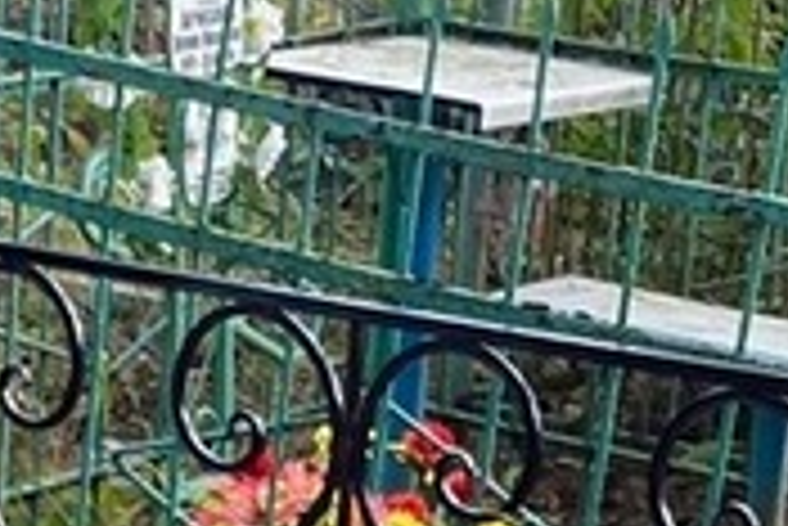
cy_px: 1030
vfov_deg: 8.3
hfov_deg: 12.9
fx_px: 3461
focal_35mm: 158
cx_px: 50
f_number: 1.8
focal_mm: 4.25
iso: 125
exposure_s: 1/121
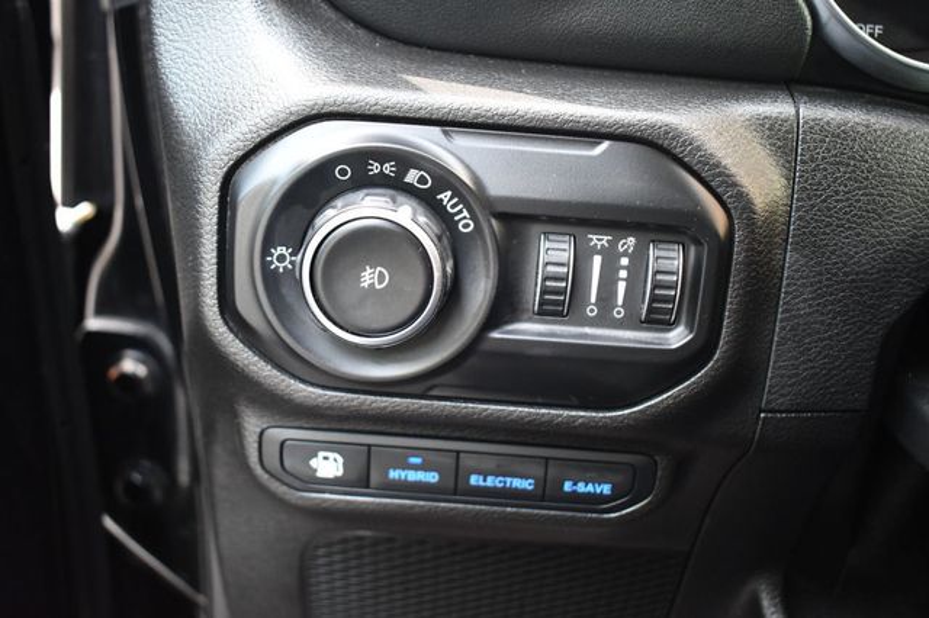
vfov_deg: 33.4
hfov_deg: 48.5
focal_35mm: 40
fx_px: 1032
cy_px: 309
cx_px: 464
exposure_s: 1/125
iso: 3200
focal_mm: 27
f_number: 4
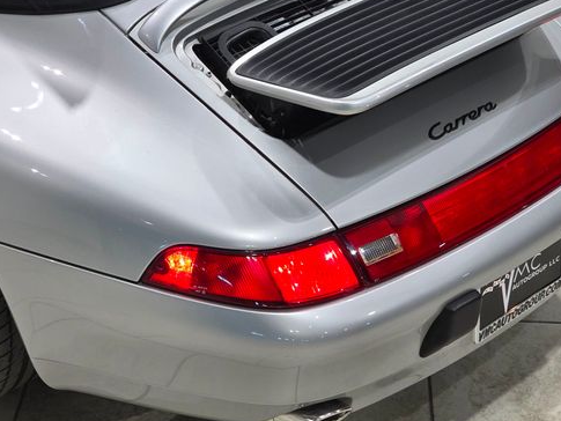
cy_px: 172
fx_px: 1475
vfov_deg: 16.2
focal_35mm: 91
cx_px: 309
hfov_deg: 21.5
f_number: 2.4
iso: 125
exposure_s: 1/120
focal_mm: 7.9
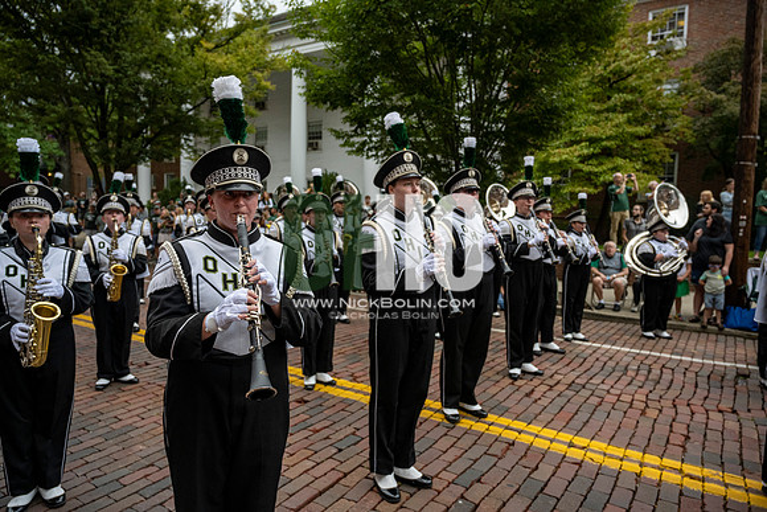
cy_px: 256
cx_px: 384
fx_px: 511
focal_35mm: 24
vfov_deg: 53.2
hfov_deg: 73.7
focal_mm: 24
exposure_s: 1/1600
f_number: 4
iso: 640
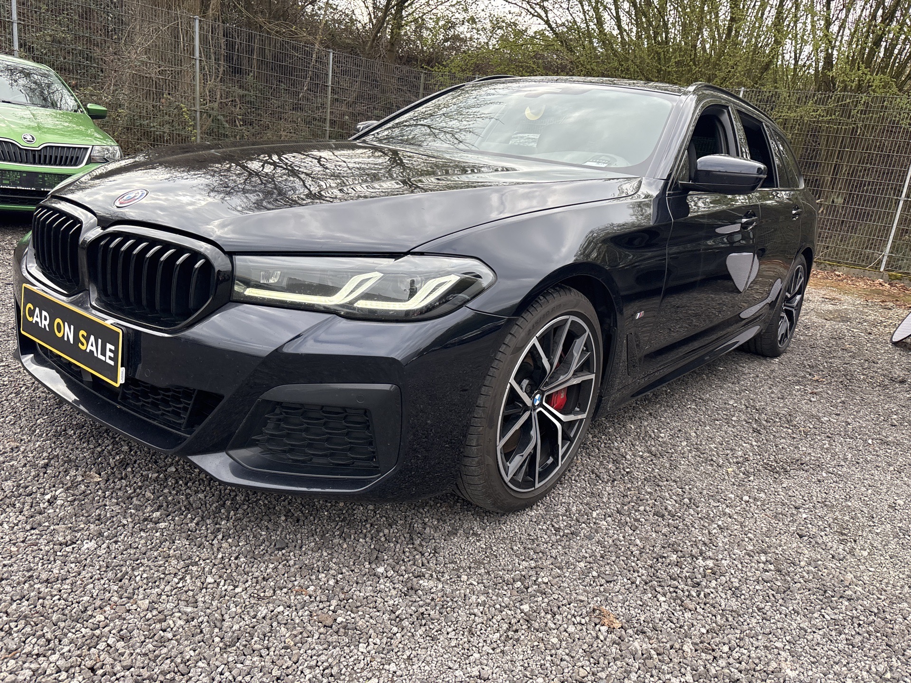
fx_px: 684
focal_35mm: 26
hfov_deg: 67.3
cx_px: 456
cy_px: 342
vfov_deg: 53.1
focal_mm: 5.96
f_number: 1.6
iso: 64
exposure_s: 1/693
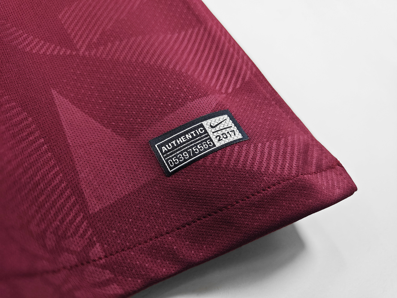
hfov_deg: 73.9
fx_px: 264
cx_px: 198
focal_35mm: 23
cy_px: 149
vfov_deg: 58.9
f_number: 1.75
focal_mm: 8.67
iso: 68
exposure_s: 1/1403
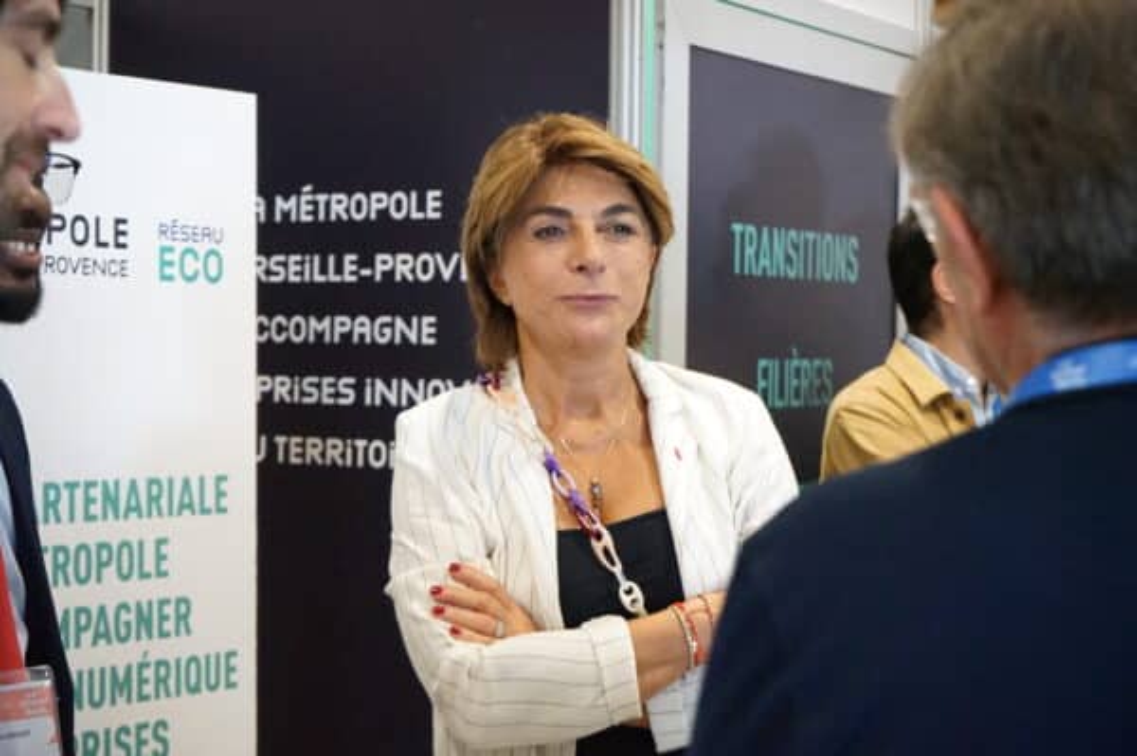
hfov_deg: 28.9
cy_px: 378
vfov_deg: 19.4
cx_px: 568
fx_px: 2209
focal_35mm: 70
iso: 16000
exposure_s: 1/200
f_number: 5.6
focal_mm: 70
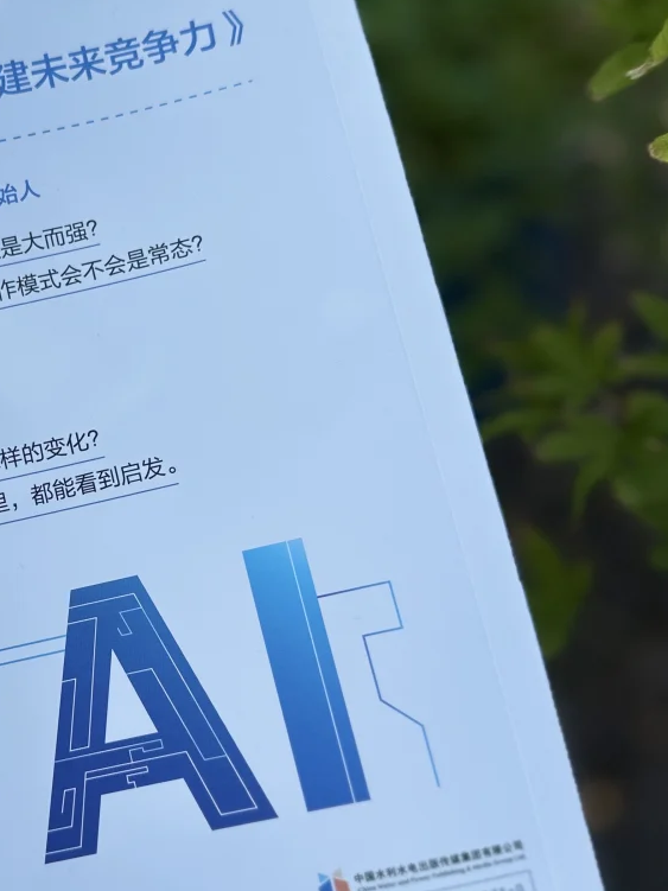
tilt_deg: -45.6
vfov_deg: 41.2
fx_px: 1184
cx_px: 46
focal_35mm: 46
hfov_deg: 29.9
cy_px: 478
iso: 80
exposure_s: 1/2410
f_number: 1.78
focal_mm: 6.86
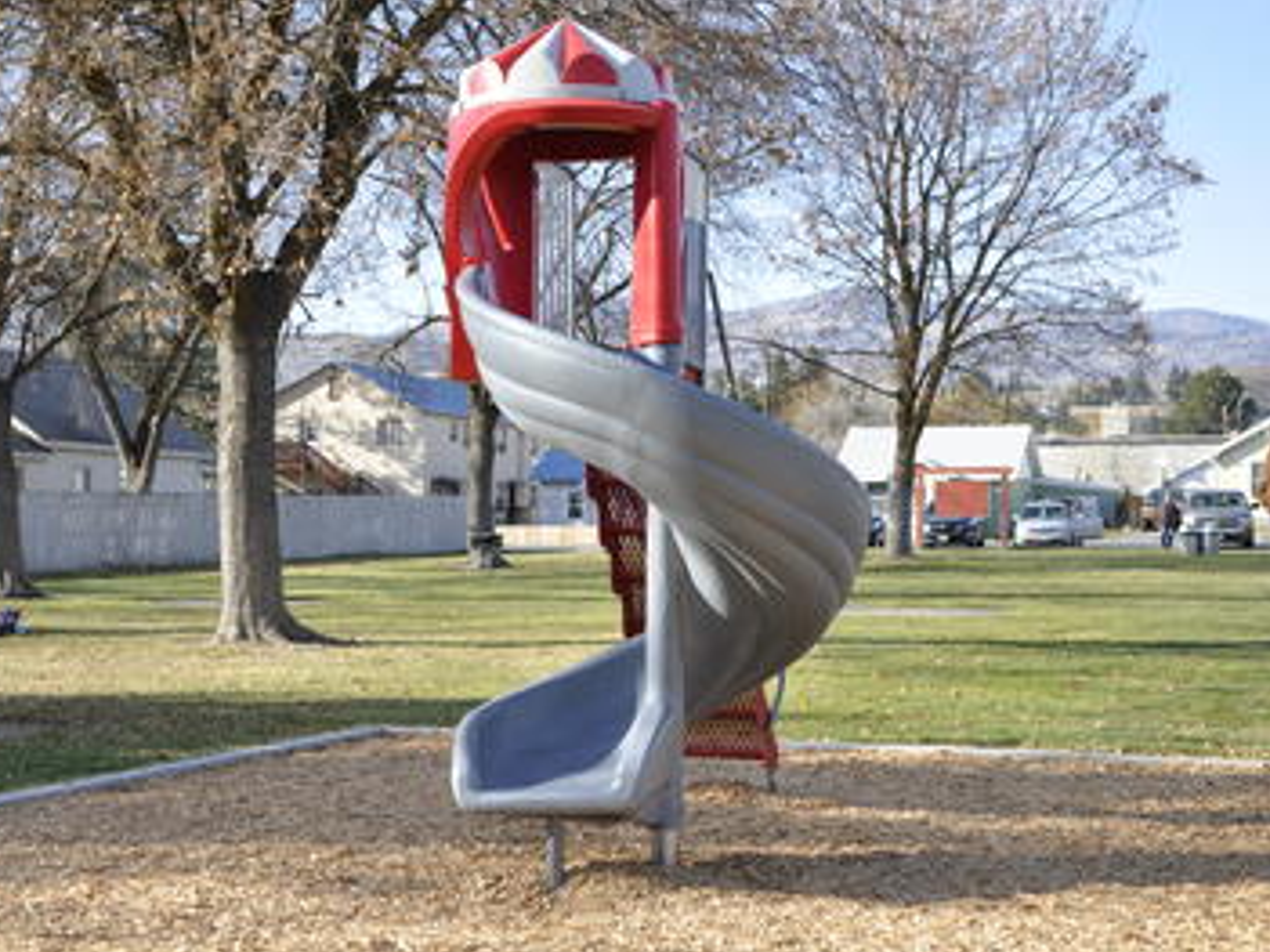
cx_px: 611
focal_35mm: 58
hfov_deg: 33.5
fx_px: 2111
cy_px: 478
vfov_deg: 25.4
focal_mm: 35
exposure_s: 1/250
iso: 200
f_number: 8
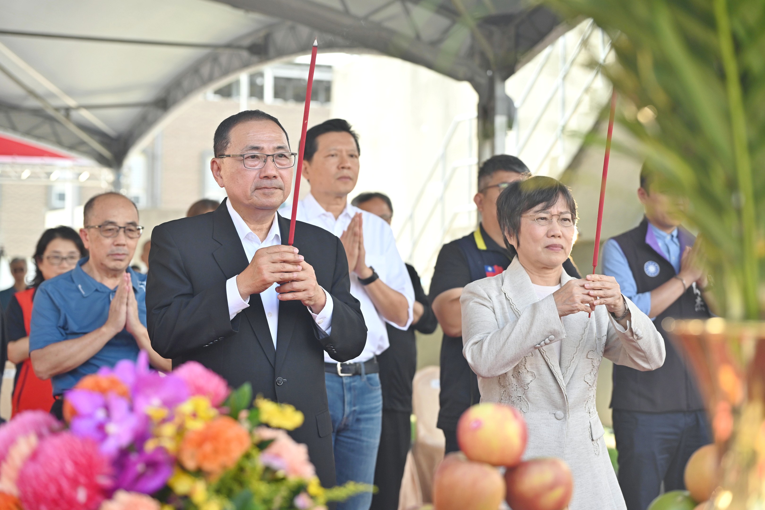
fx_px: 1636
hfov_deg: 26.3
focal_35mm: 77
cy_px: 255
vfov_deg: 17.7
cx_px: 382
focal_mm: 77
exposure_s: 1/500
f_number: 4
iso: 320
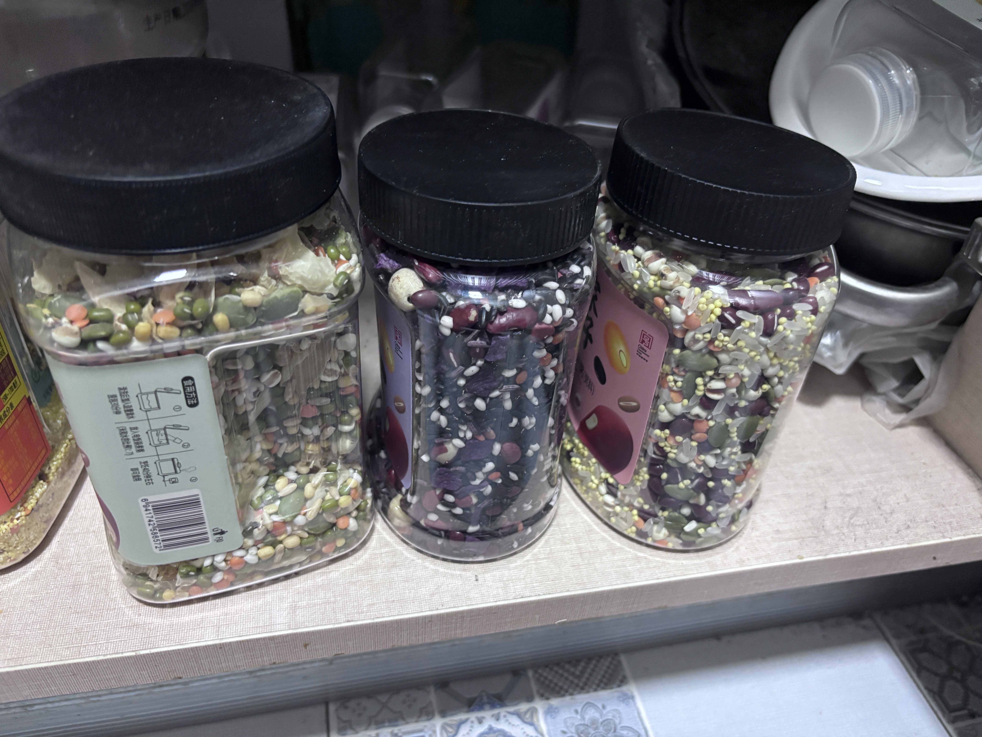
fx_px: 738
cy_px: 368
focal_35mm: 26
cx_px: 491
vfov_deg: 53.1
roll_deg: -3.8
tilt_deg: -38.3
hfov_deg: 67.3
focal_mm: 5.96
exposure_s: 1/40
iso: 640
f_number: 1.6
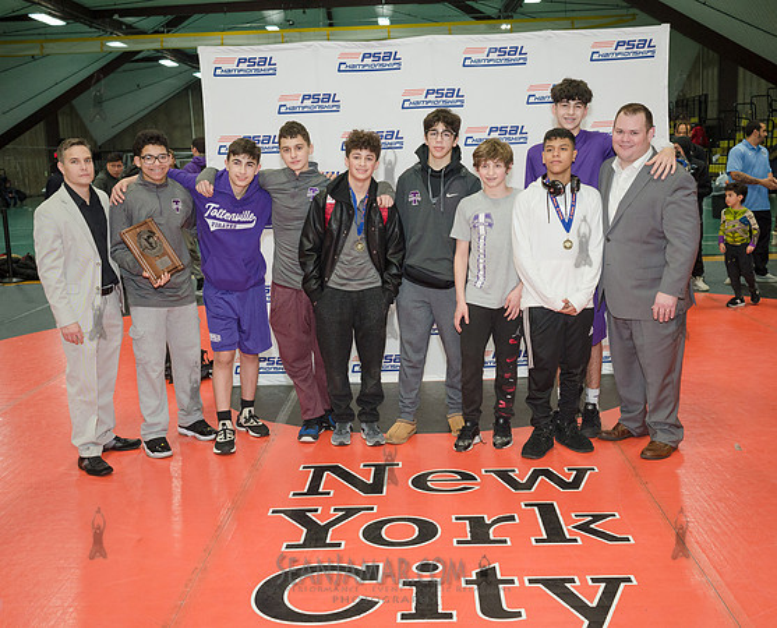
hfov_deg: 45.6
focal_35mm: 40
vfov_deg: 37.5
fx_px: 924
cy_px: 314
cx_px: 386
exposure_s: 1/160
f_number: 5.6
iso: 2500
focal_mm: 35
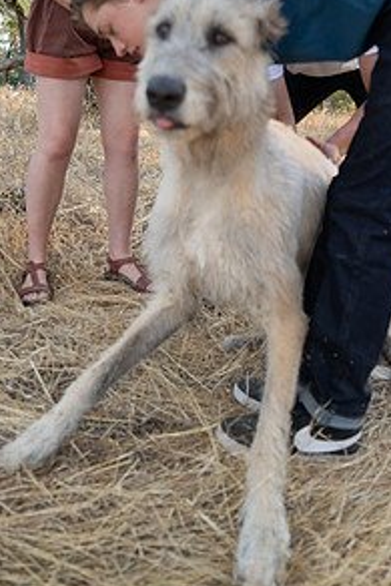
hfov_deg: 35.9
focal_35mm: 37
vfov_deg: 50.8
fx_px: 602
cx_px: 170
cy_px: 189
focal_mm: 24
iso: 250
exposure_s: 1/160
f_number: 2.8
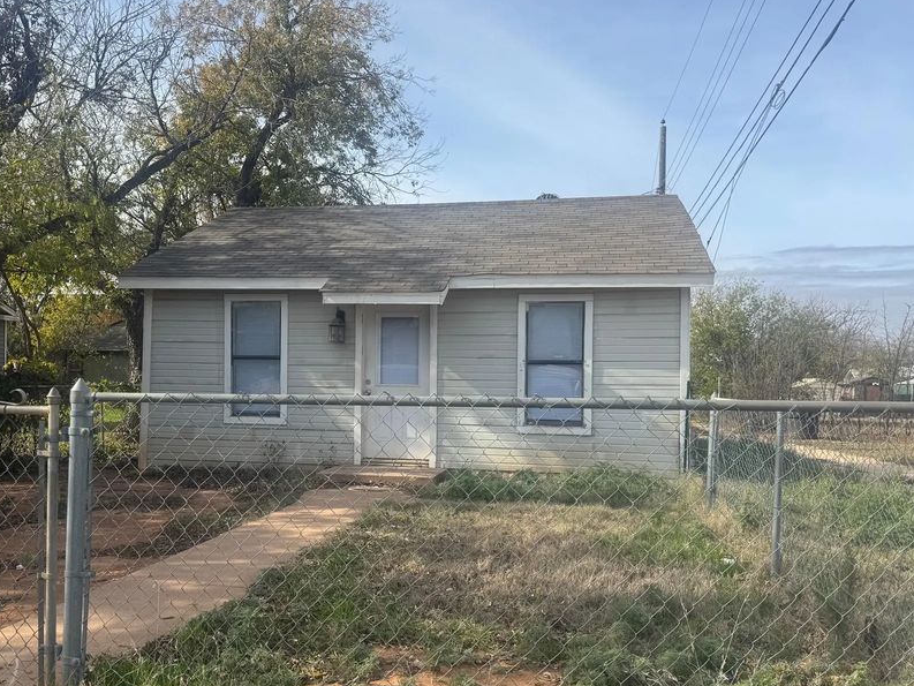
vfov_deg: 45.4
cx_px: 409
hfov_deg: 58.2
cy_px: 383
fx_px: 819
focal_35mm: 31
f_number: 1.78
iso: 80
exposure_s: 1/3413
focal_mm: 6.76
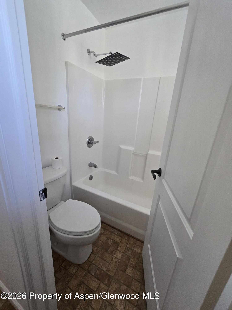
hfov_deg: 89.9
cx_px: 116
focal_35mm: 13
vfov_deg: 106.2
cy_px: 155
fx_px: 116
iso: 200
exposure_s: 1/60
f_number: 2.2
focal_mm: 2.2
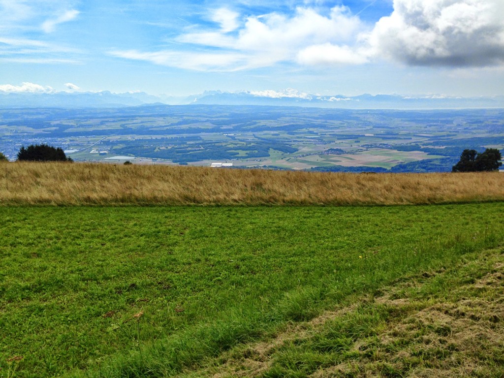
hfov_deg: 55.4
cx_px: 252
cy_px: 189
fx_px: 480
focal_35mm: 33
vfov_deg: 42.9
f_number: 2.4
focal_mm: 4.12
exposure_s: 1/2463
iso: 50
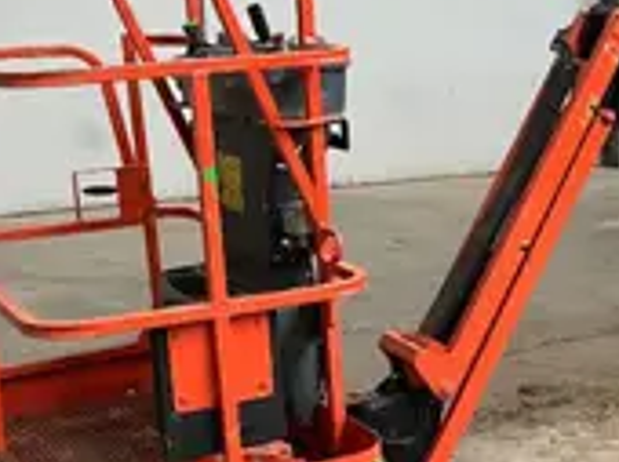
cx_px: 692
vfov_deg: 17.9
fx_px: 1464
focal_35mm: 82
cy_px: 247
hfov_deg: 22.4
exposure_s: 1/60
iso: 80
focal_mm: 3
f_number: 1.8
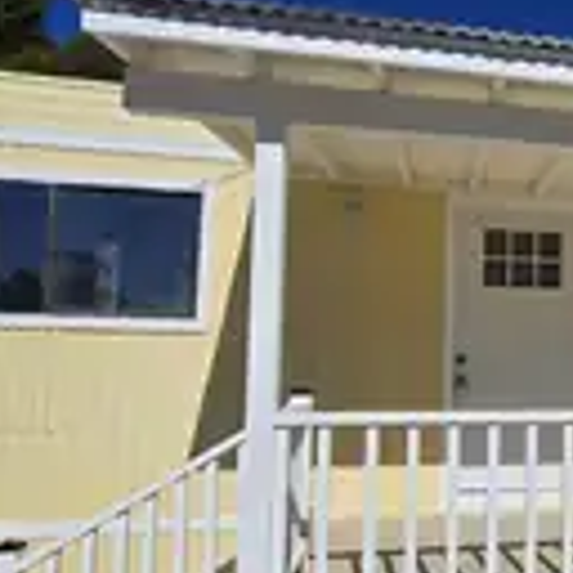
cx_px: 631
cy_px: 331
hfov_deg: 38.2
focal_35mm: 36
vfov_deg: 45.9
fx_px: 674
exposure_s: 1/7518
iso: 50
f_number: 2.2
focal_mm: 2.2
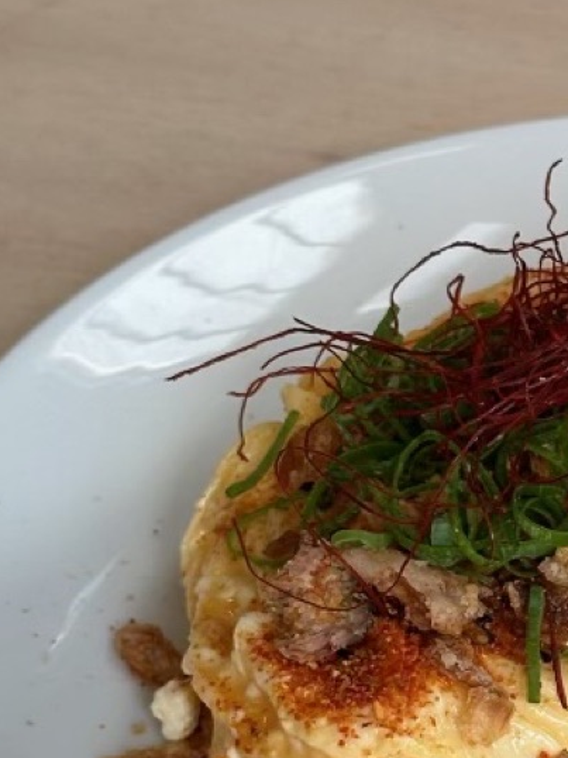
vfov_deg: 15.7
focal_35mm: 125
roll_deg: -0.5
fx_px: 2737
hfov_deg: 11.6
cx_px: 646
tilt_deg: -40.5
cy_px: 576
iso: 64
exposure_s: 1/419
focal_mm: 6.86
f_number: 1.78
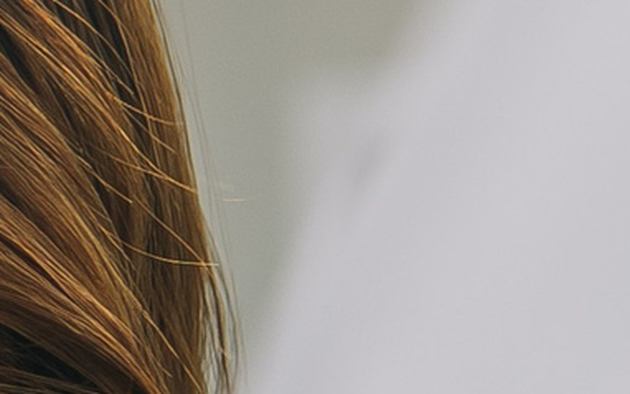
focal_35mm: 307
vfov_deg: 4.3
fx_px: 5273
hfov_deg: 6.5
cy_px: 174
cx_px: -929
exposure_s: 1/250
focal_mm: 30
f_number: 2.5
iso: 100
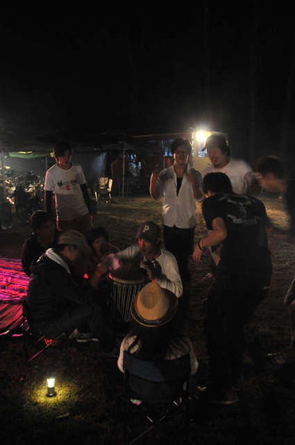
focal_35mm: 30
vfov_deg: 62.0
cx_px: 148
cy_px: 222
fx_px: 370
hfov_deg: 43.5
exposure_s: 1/13
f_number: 4
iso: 1000
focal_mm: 20
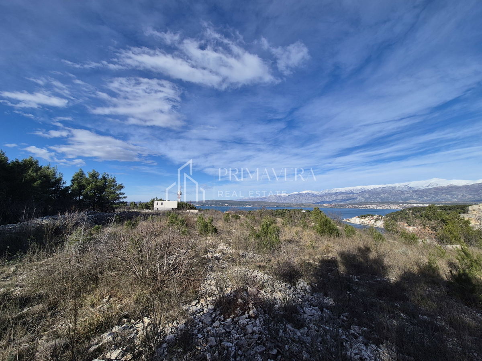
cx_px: 241
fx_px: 181
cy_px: 180
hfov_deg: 106.2
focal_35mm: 13
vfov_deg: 89.9
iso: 50
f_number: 2.2
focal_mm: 2.2
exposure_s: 1/3120
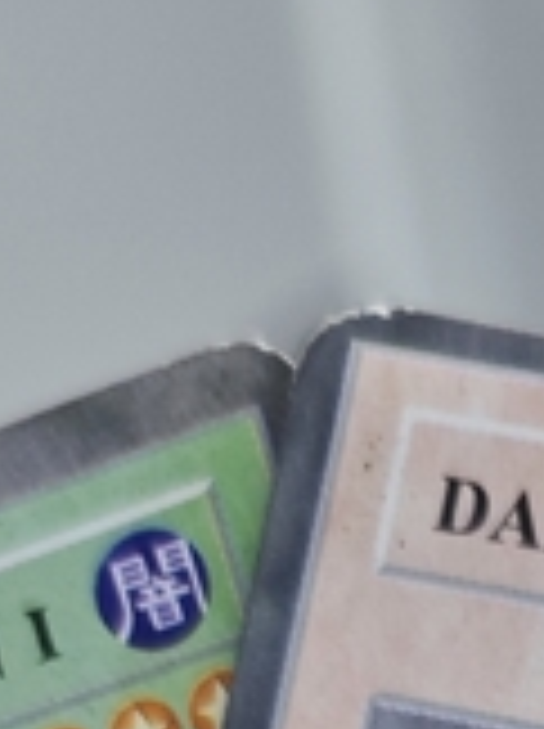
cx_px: 742
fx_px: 2752
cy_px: 1368
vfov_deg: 13.3
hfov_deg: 11.0
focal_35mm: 131
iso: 1600
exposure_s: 1/25
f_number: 1.9
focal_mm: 8.7
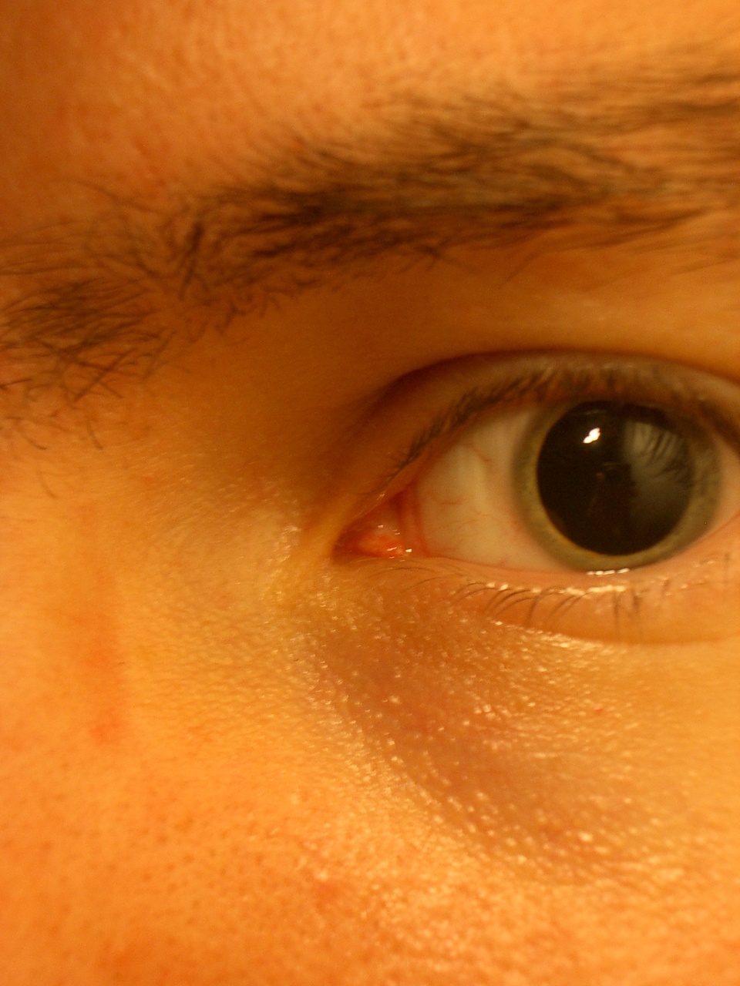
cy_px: 493
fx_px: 1767
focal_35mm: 62
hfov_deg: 23.7
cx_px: 370
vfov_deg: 31.2
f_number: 3.5
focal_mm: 10.2
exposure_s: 1/20
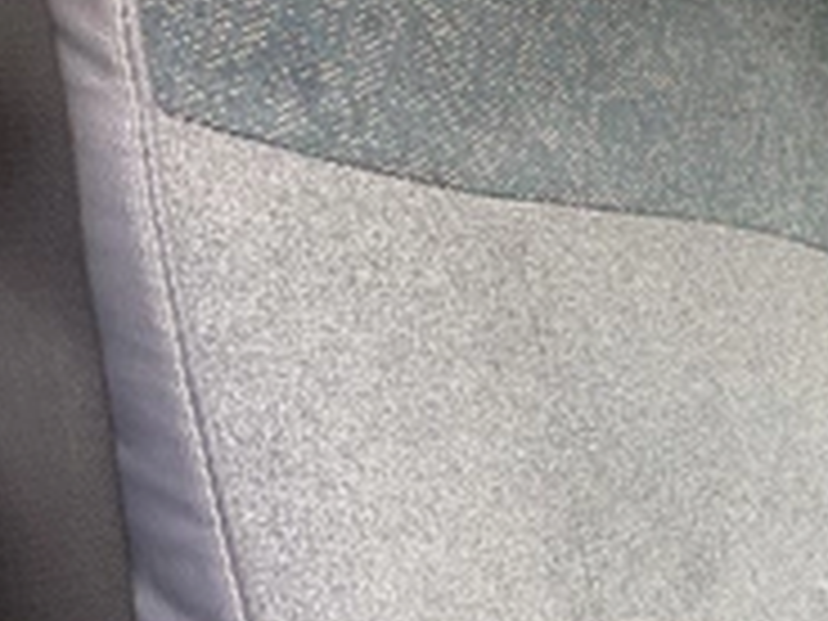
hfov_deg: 28.8
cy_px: 392
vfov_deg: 23.2
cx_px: 824
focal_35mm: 63
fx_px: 1507
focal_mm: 3
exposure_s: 1/122
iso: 20
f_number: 1.8
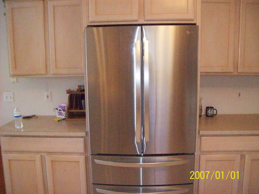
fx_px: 269
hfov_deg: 51.4
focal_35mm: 36
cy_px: 97
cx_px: 130
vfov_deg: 39.6
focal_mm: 6
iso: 800
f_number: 2.7
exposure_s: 1/128
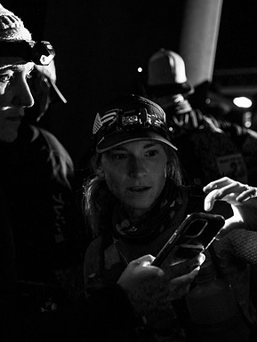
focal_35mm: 83
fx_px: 821
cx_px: 138
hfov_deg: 17.8
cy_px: 207
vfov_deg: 23.5
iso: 500
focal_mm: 46.9
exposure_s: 1/25
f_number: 3.2
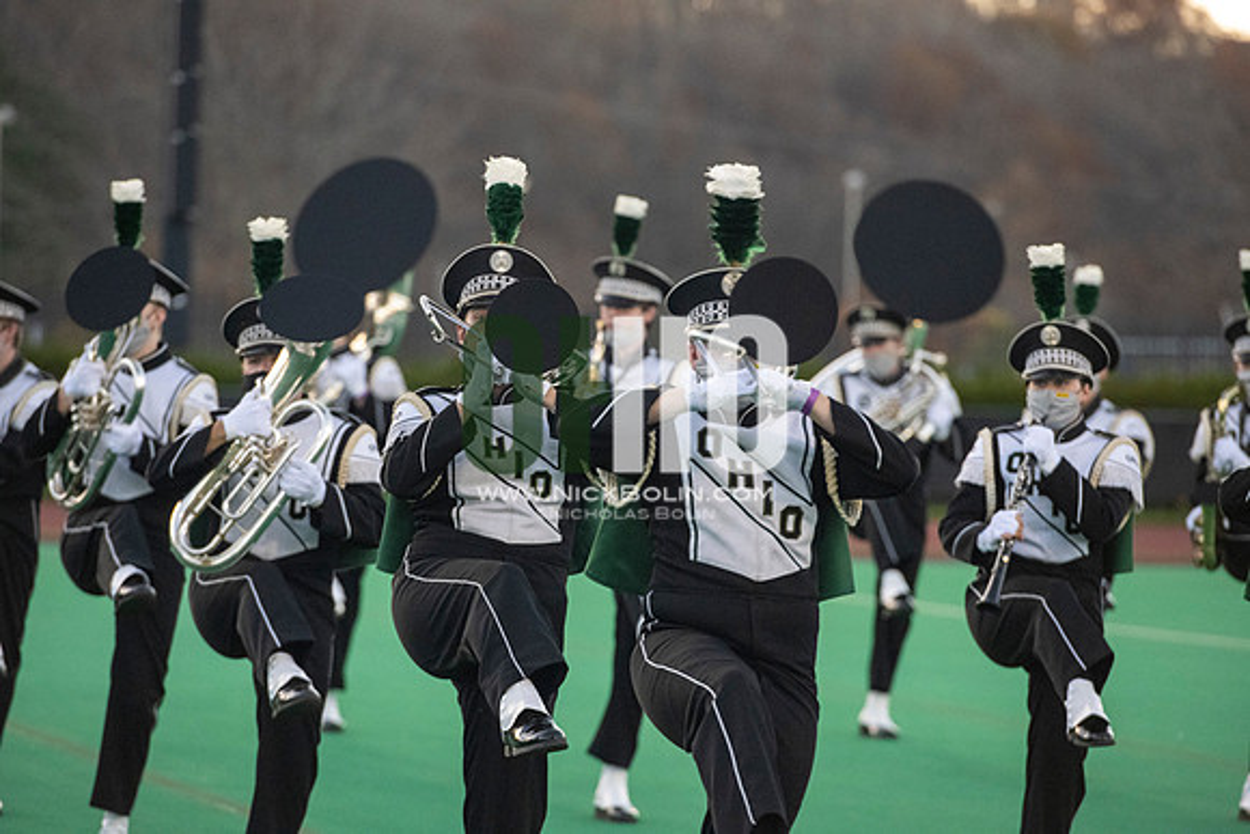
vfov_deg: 6.9
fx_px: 6946
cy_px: 417
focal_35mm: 200
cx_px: 625
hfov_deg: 10.3
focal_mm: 200
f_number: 4.5
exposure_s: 1/5000
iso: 5000
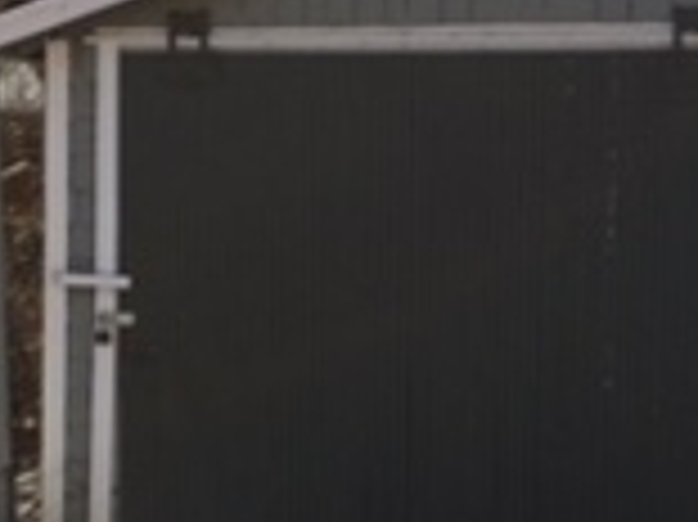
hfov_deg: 15.7
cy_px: 468
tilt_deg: -6.9
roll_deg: -0.3
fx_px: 2519
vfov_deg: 11.8
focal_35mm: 125
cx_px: 462
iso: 25
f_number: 2.2
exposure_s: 1/761
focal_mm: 4.15
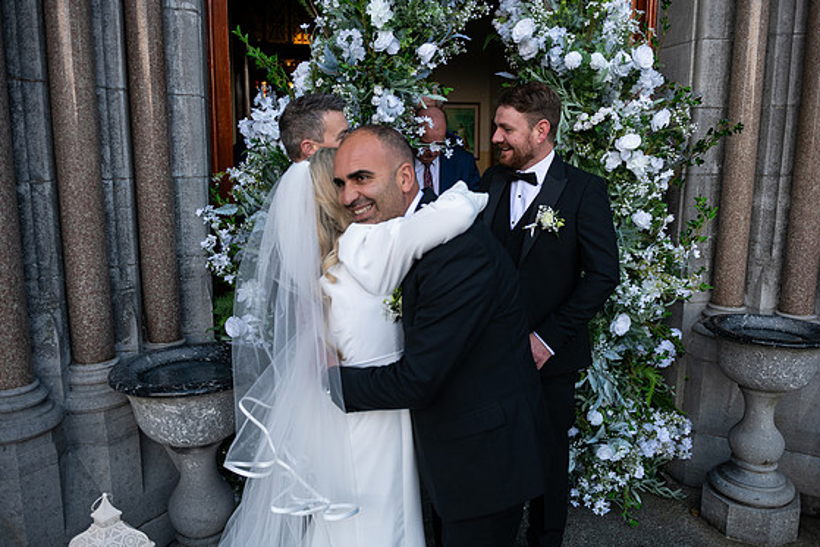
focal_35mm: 28
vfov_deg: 46.4
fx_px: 638
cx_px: 406
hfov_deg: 65.5
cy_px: 272
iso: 500
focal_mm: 27
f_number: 3.5
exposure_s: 1/1600
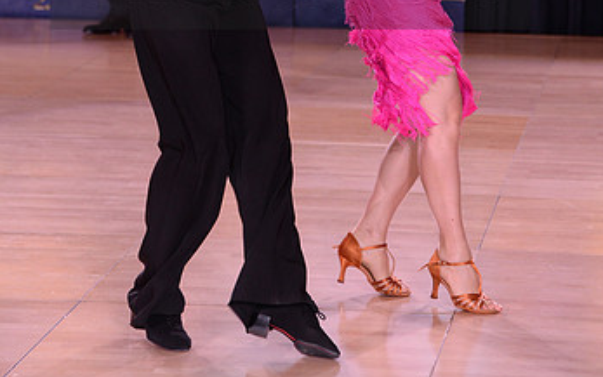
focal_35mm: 204
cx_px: 291
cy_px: -28
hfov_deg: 10.3
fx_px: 3353
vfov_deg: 6.4
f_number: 5
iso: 1600
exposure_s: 1/250
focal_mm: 120
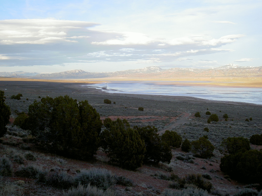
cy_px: 98
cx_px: 131
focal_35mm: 39
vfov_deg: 36.8
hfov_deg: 47.9
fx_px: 295
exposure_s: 1/160
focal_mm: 8
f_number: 4.7
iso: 100
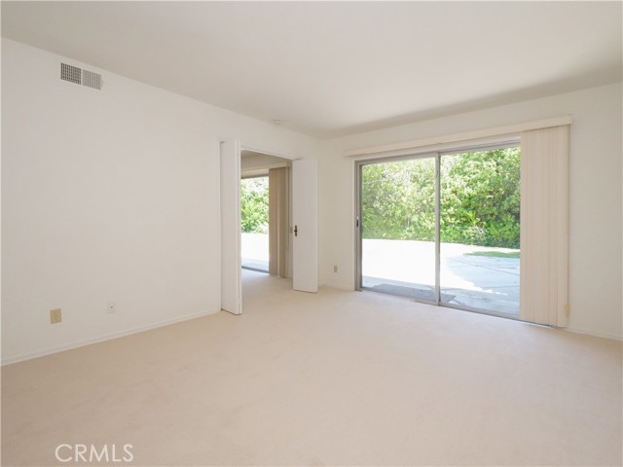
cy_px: 234
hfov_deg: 94.5
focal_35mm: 16
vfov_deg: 78.1
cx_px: 312
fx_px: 288
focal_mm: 8
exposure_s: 1/200
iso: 3200
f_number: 8
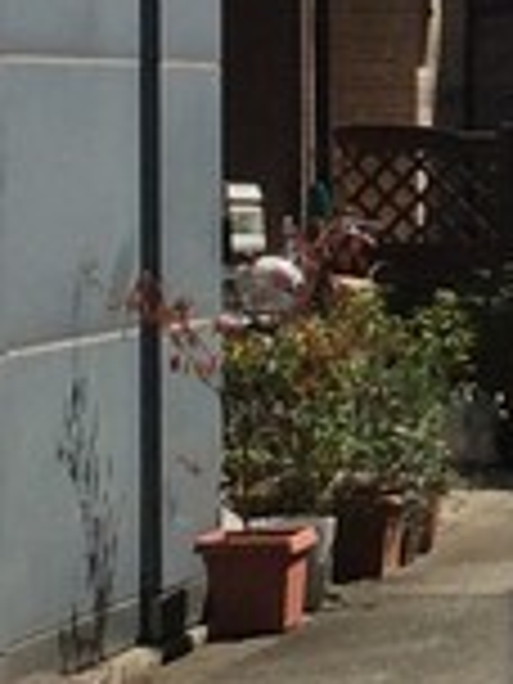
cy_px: 234
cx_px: 1100
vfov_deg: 9.2
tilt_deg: -3.0
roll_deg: +0.0
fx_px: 4248
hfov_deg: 6.6
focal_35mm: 215
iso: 32
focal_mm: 3.3
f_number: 2.4
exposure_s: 1/1845
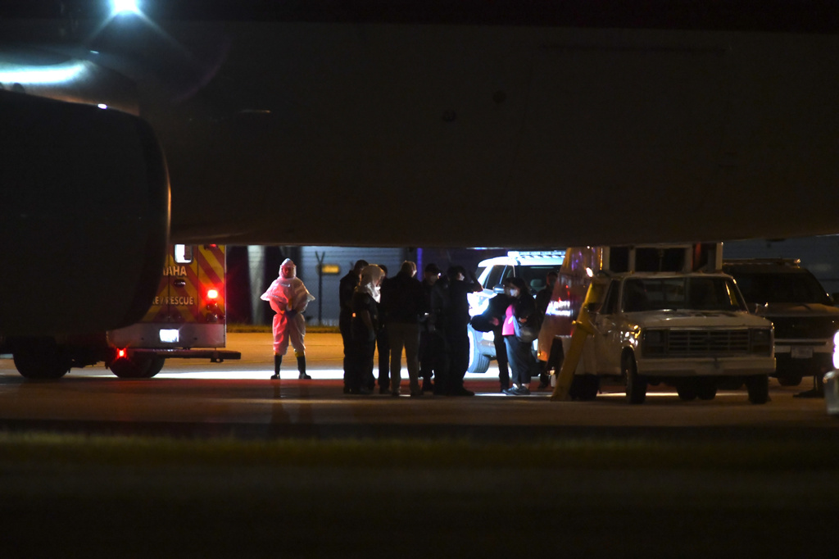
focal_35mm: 850
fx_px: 19802
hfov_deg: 2.4
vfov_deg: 1.6
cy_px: 280
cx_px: 420
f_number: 5.6
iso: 10000
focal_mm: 850
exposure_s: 1/50
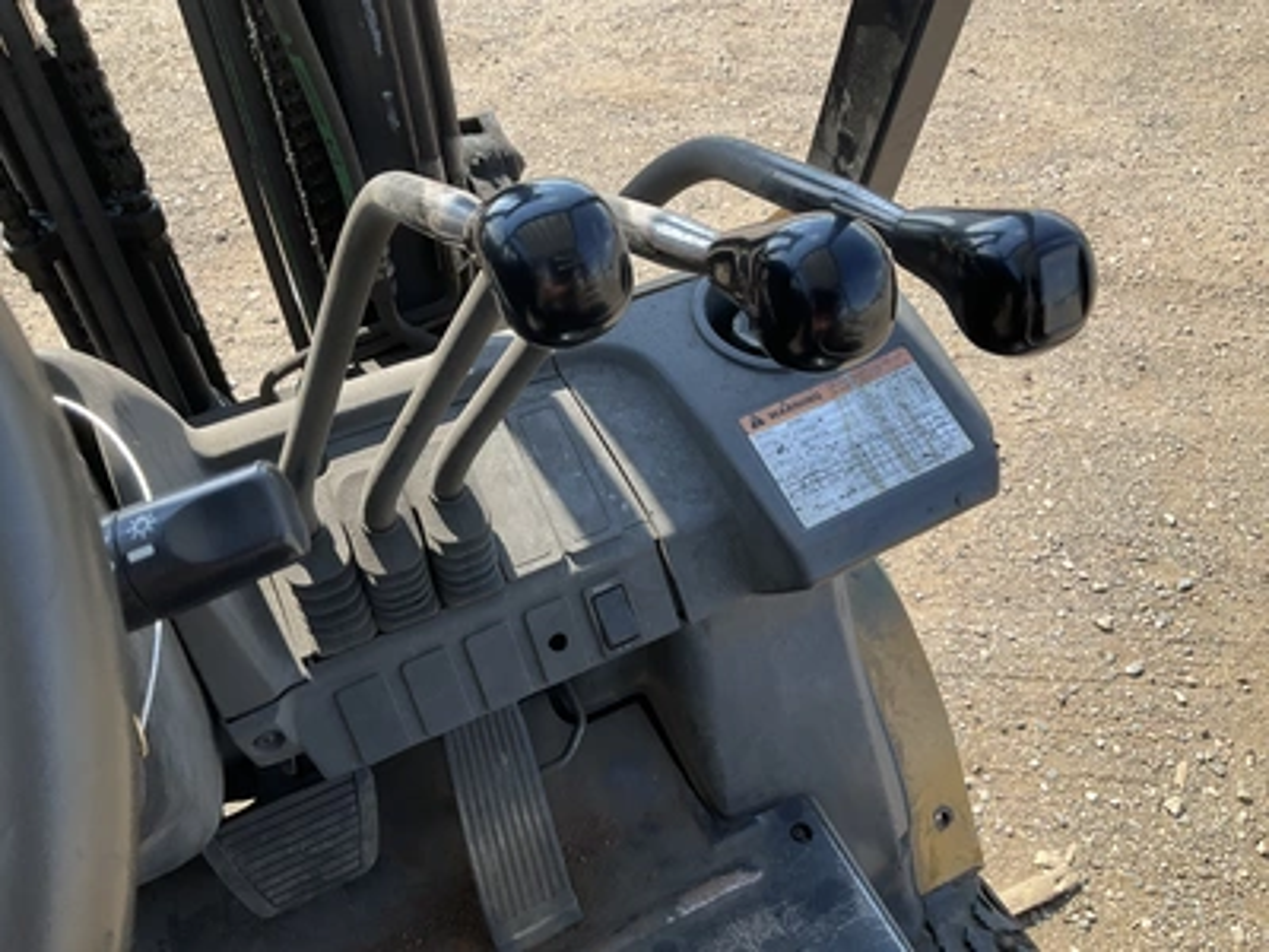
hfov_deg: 61.7
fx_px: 1063
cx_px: 634
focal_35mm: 29
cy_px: 476
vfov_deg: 48.2
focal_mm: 3
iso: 25
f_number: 1.8
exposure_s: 1/422
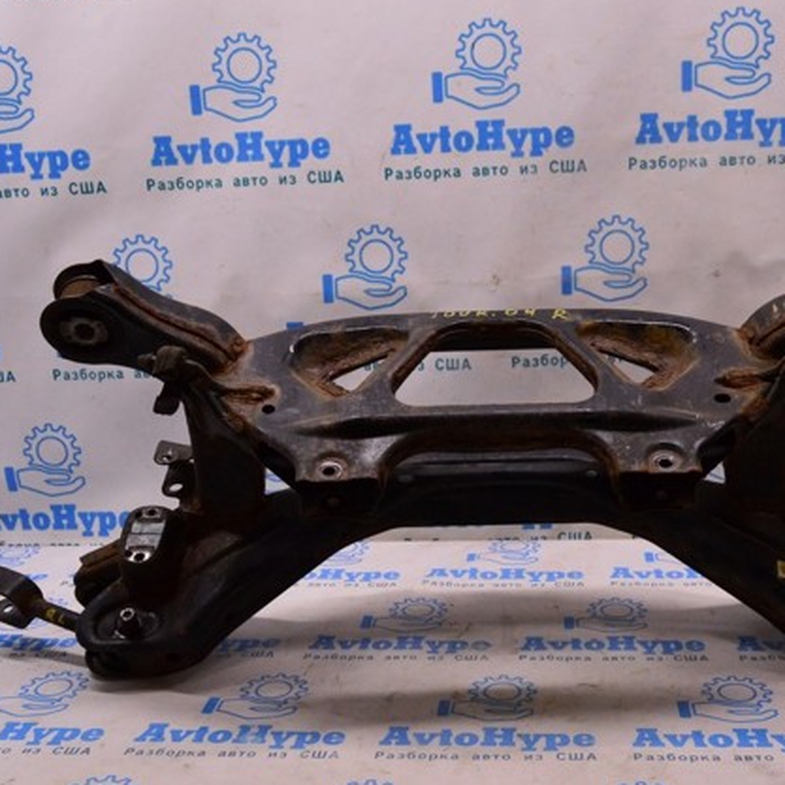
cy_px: 391
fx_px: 1103
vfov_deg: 39.2
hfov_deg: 39.0
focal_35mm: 43
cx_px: 469
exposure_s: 1/125
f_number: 8
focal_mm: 22
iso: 1600
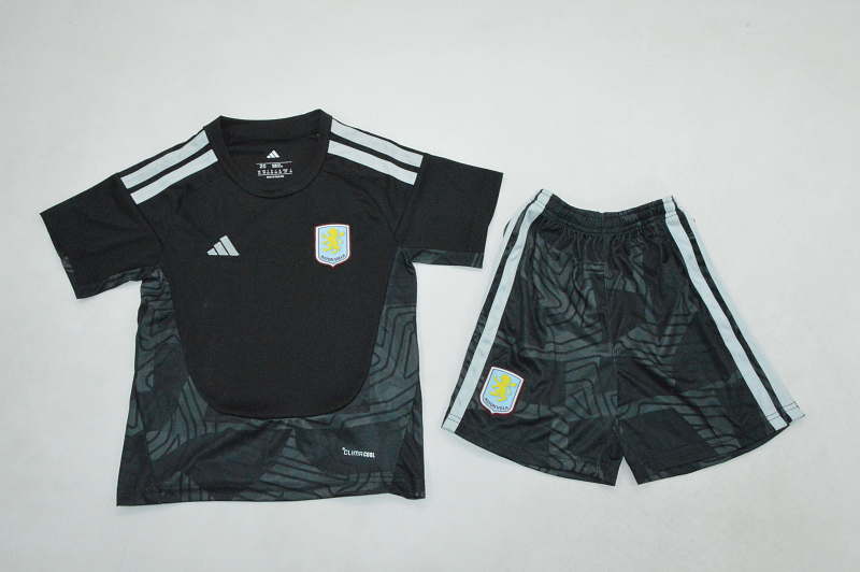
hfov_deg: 57.3
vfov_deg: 39.9
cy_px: 286
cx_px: 430
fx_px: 788
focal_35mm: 33
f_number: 22
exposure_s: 1/200
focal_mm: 22
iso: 6400
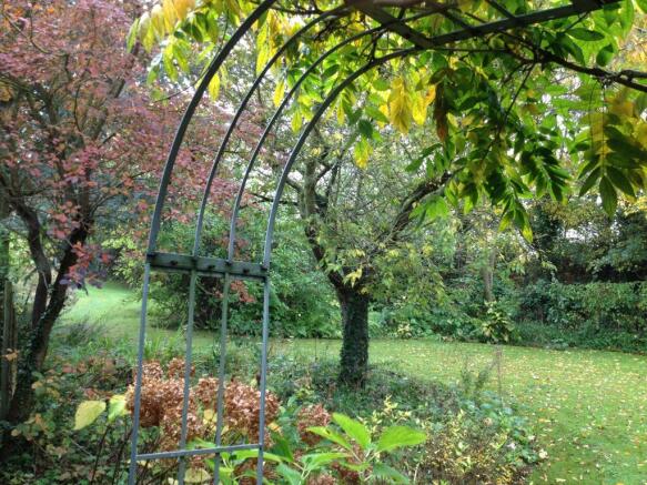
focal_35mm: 35
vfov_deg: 40.7
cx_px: 324
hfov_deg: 52.6
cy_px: 242
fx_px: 654
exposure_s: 1/40
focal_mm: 4.28
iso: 50
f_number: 2.4
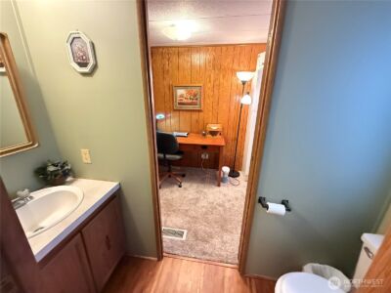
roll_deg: -0.5
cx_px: 196
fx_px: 158
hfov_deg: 102.1
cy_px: 146
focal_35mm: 14
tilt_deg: -18.3
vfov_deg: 85.7
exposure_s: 1/60
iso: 1250
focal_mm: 2.22
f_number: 2.2
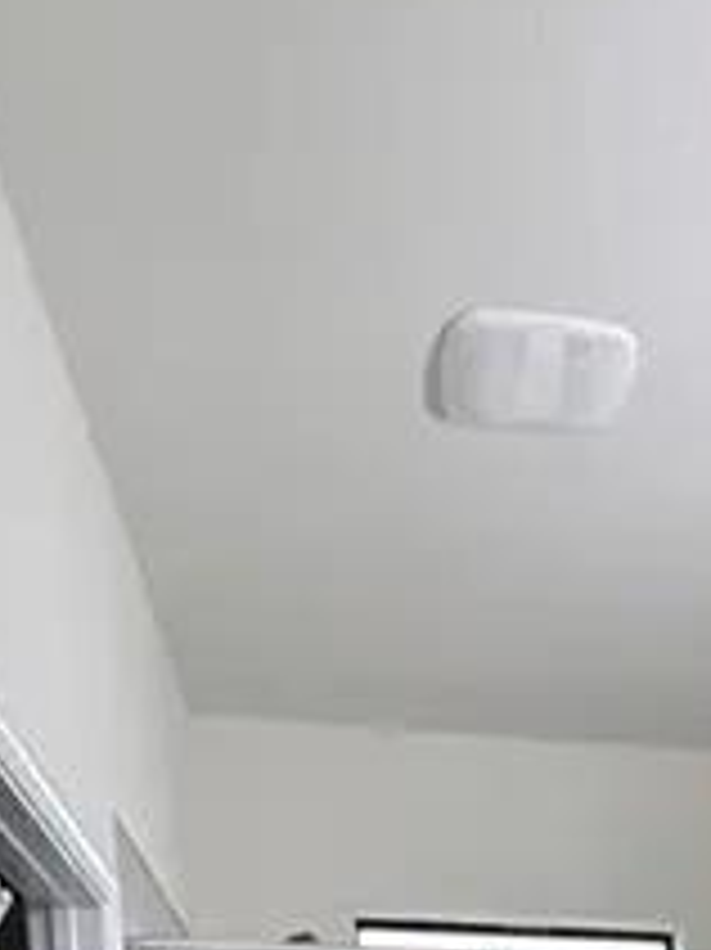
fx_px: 1398
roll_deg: -1.7
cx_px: 621
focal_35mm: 51
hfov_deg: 27.6
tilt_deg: -9.0
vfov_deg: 25.2
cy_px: 1522
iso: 250
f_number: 2.2
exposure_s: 1/120
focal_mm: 2.22
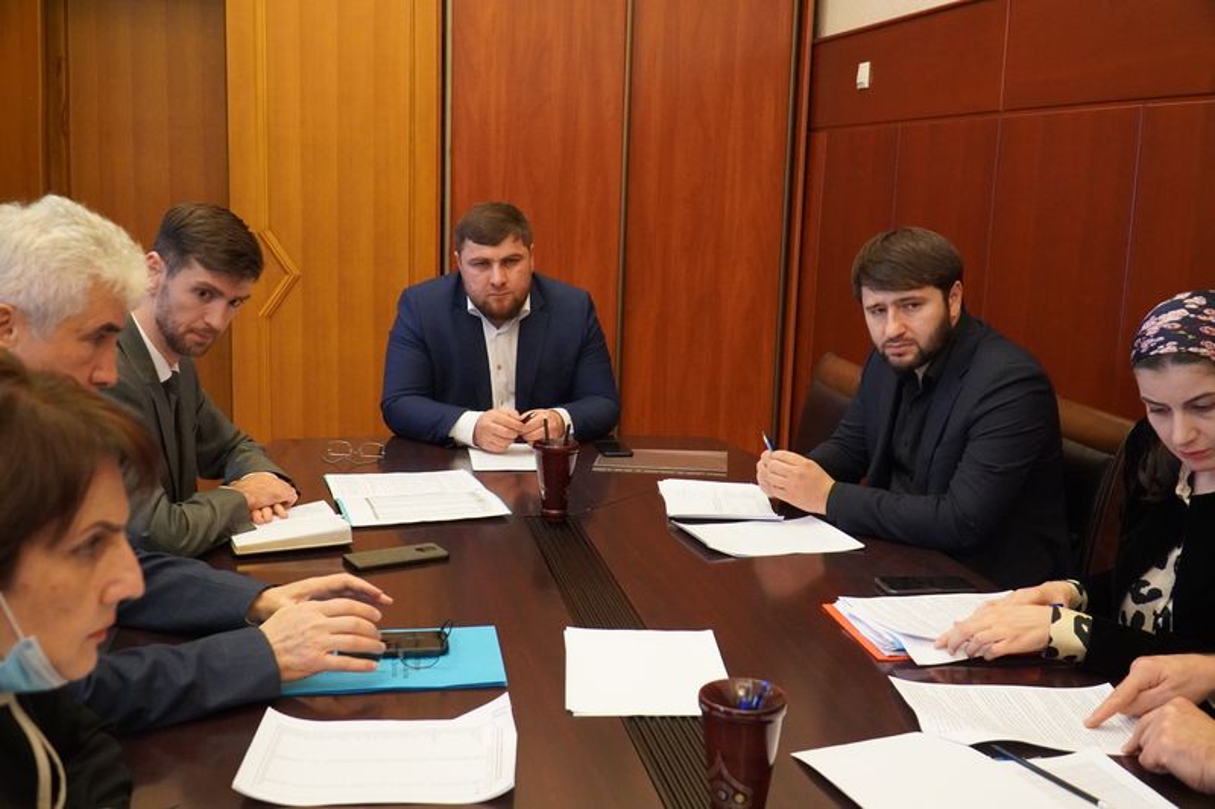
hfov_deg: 55.1
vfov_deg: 38.3
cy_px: 404
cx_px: 608
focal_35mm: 34
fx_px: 1164
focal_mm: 23
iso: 5000
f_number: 4
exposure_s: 1/160
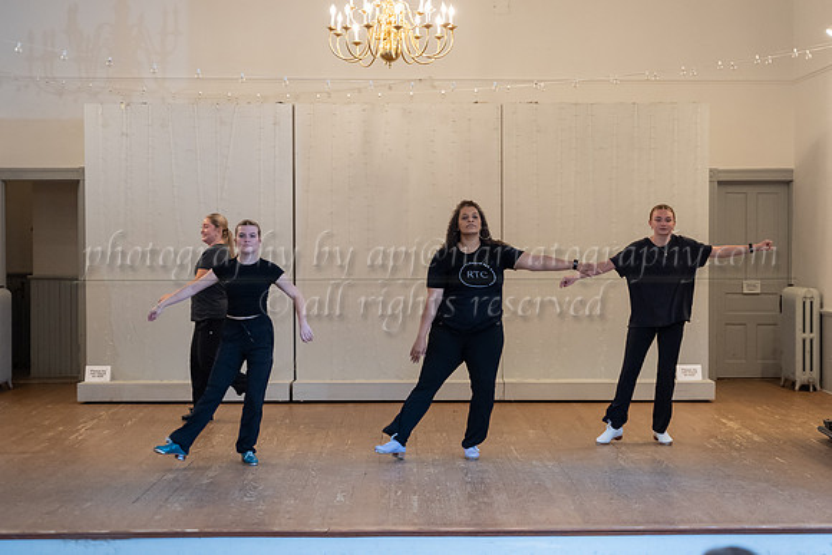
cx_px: 470
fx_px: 1655
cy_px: 279
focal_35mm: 72
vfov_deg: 19.0
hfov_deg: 28.2
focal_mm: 56
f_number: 2.8
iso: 1600
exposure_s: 1/200
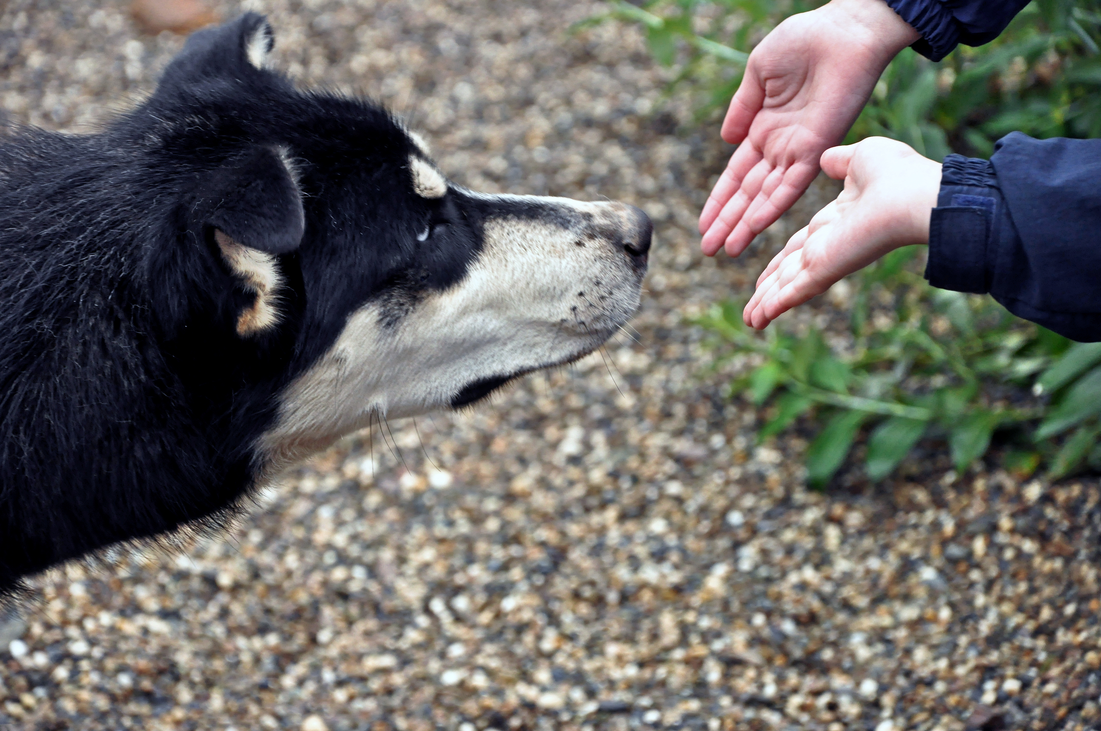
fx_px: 4811
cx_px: 550
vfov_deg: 8.7
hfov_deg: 13.1
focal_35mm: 158
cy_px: 366
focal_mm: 105
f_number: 5.6
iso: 800
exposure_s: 1/320
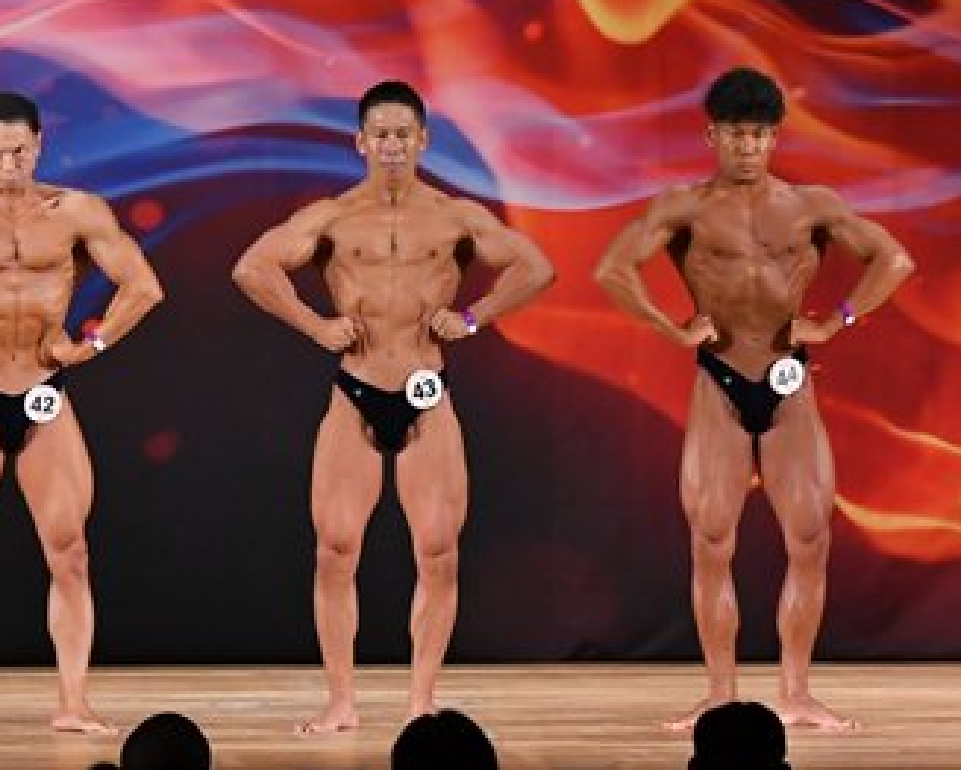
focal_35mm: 260
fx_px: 7399
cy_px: 344
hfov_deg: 7.4
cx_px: 422
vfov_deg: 6.0
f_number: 5.6
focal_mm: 78
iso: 3200
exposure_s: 1/400
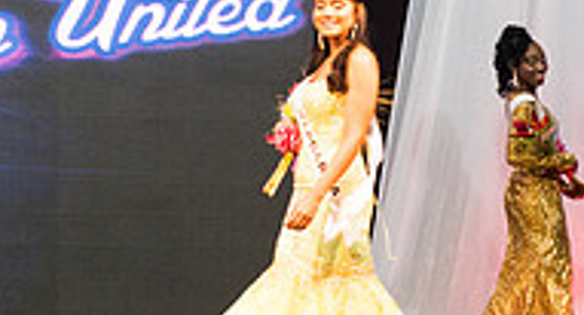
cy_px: 139
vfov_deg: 5.9
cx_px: 232
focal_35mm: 199
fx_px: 3051
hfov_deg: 10.9
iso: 4000
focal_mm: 62
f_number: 5
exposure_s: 1/160
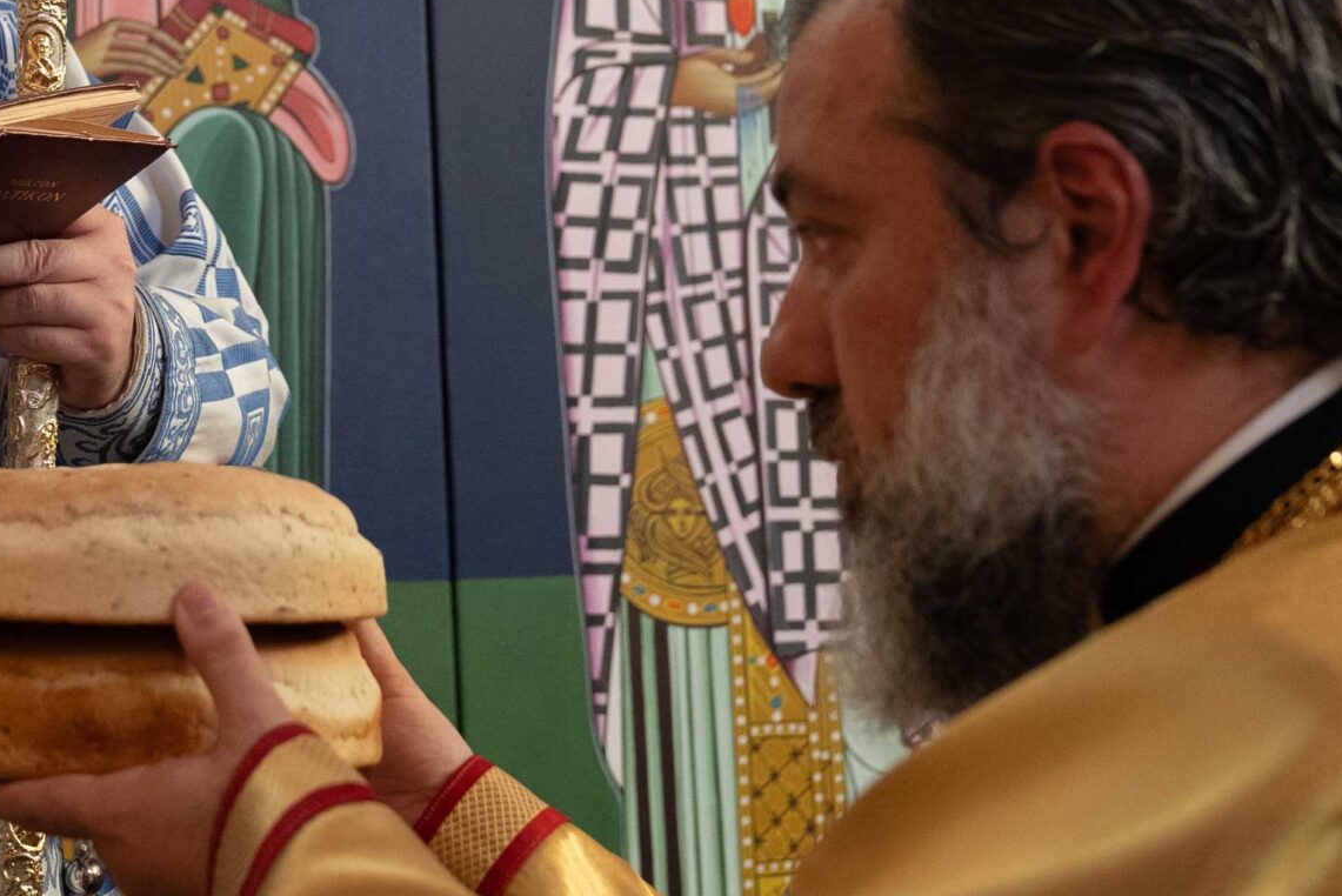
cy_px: 246
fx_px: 3095
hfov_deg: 24.2
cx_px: 311
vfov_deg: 16.4
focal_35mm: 83
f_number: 4
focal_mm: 37
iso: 3200
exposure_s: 1/160
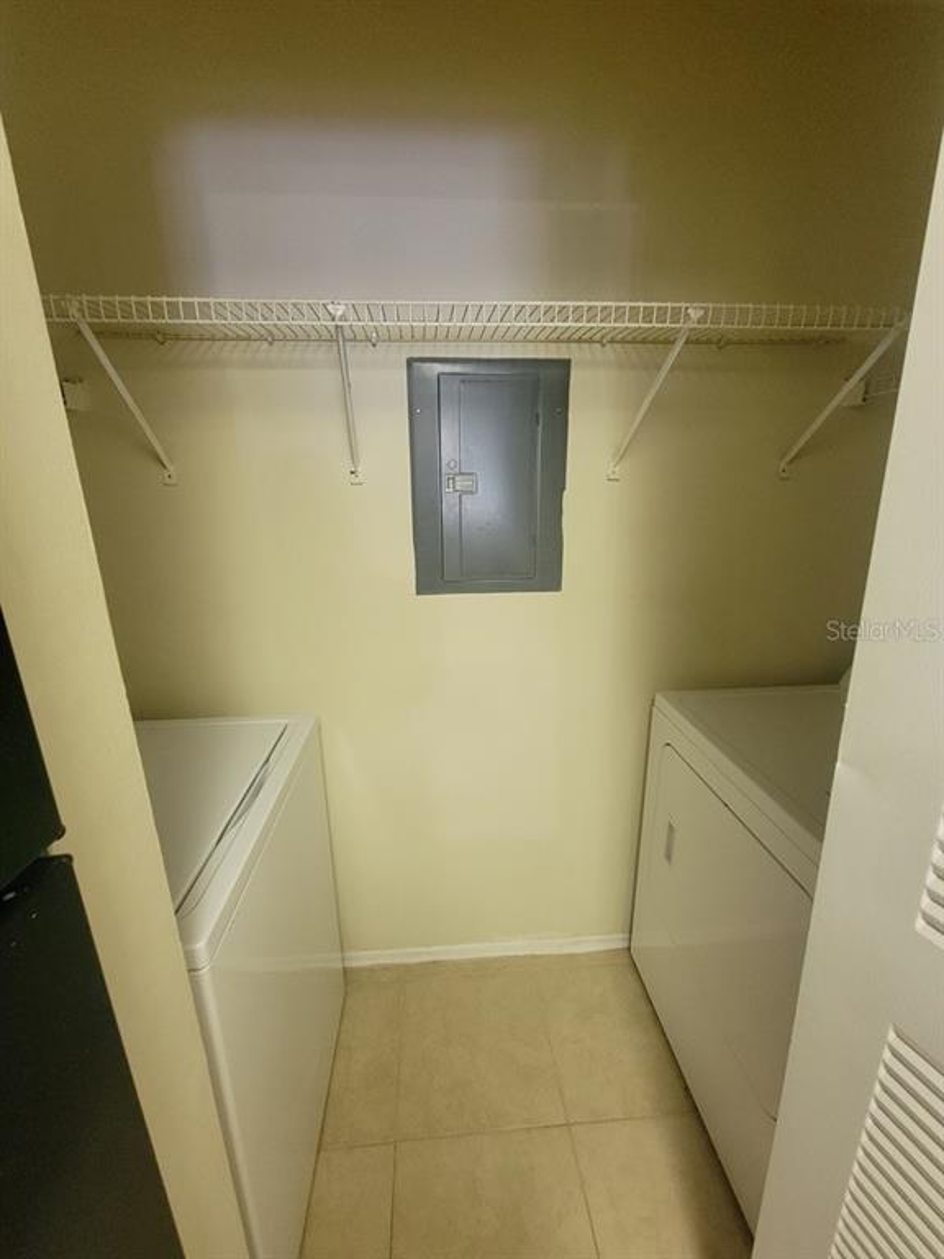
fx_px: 473
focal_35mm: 13
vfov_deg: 106.2
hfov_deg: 89.9
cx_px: 472
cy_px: 630
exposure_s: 1/30
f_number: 2.2
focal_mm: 2.2
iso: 640
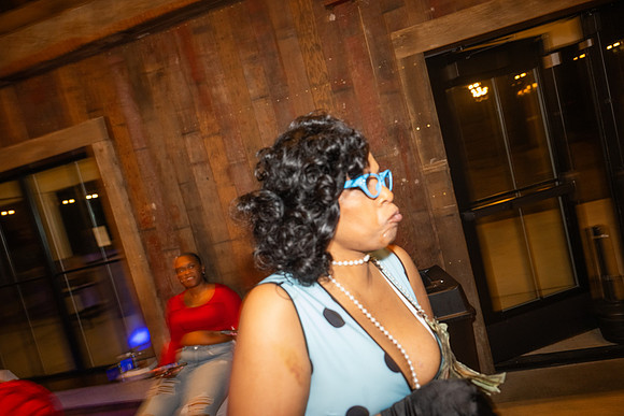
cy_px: 208
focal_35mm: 24
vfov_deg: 53.2
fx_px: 416
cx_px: 312
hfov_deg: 73.7
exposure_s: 1/60
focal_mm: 24
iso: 1250
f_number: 2.8
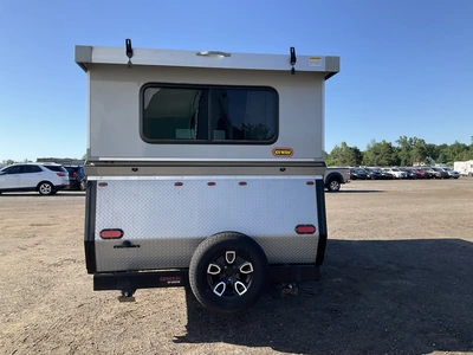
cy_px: 178
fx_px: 396
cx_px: 236
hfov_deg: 61.7
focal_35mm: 29
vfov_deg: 48.2
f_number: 1.8
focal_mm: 3
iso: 25
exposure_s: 1/1015
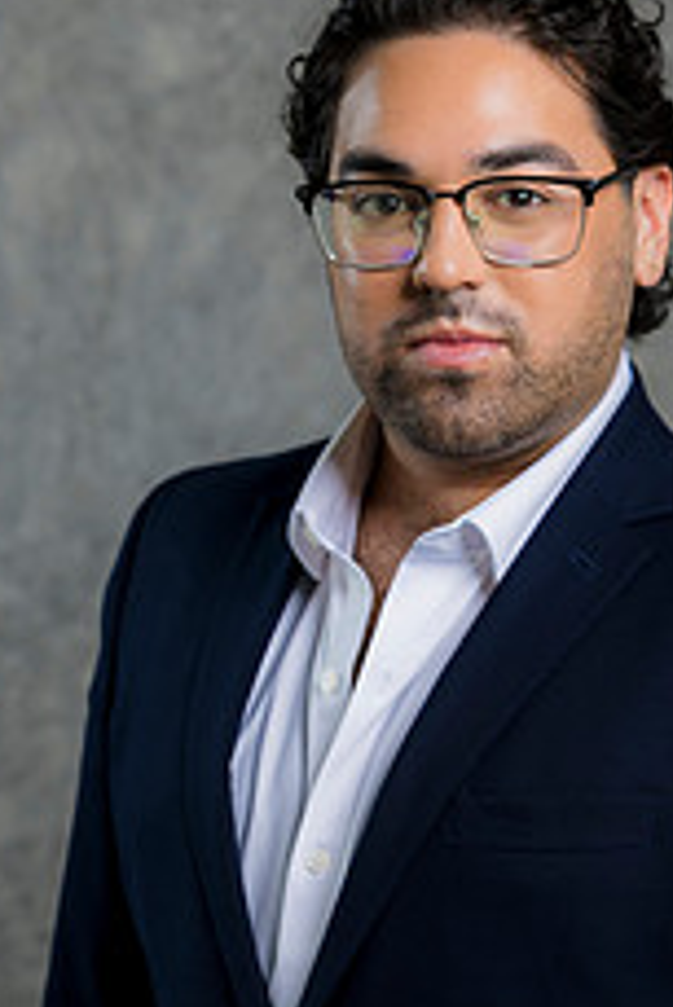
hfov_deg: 8.2
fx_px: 4676
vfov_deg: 12.3
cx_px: 559
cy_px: 783
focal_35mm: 167
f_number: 5
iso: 125
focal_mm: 85
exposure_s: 1/200
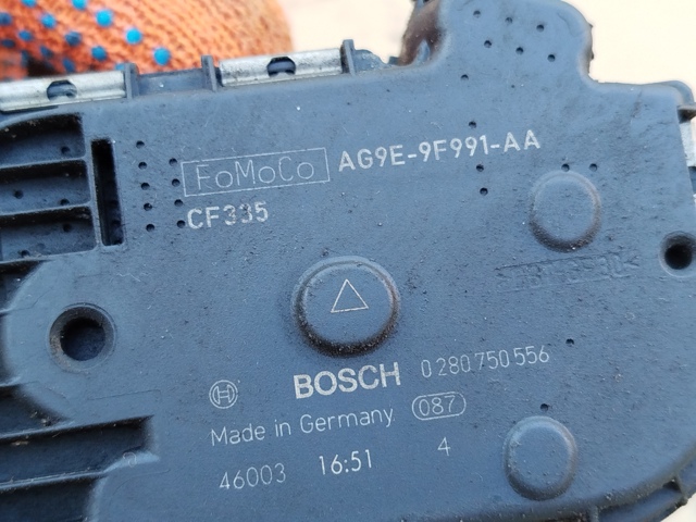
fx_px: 965
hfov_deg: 39.7
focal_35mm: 48
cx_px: 348
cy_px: 261
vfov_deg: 30.3
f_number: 1.7
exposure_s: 1/50
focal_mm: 5.31
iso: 125
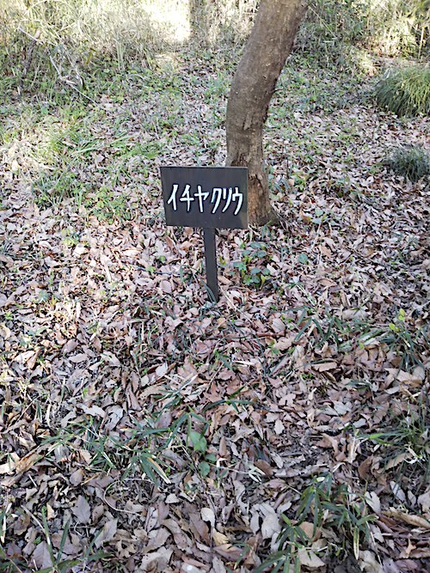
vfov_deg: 60.0
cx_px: 215
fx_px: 497
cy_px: 286
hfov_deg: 46.8
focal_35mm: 30
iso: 40
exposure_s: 1/40
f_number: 2.2
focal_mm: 4
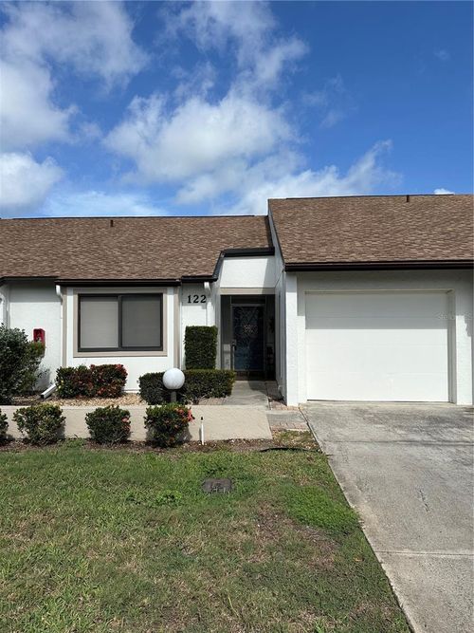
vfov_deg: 71.6
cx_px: 237
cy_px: 316
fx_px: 438
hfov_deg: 56.8
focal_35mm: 24
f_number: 1.78
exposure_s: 1/7042
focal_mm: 6.86
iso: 80
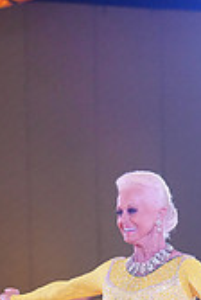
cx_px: 213
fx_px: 2285
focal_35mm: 274
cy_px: 419
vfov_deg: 7.4
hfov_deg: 5.0
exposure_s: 1/400
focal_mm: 79
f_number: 2.8
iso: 5000
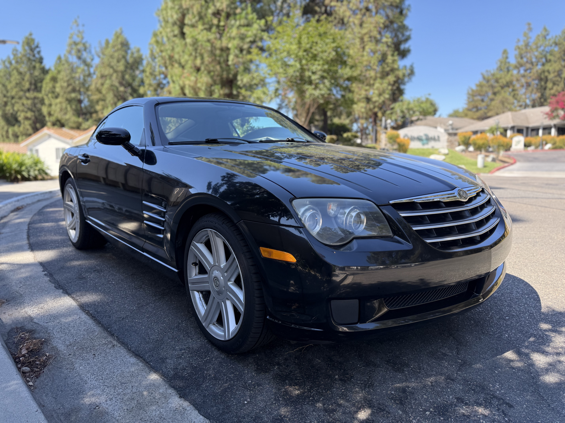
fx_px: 392
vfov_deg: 56.8
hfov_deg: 71.6
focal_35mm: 24
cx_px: 282
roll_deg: +0.0
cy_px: 212
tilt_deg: -5.0
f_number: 1.78
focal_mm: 6.76
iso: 100
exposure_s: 1/992
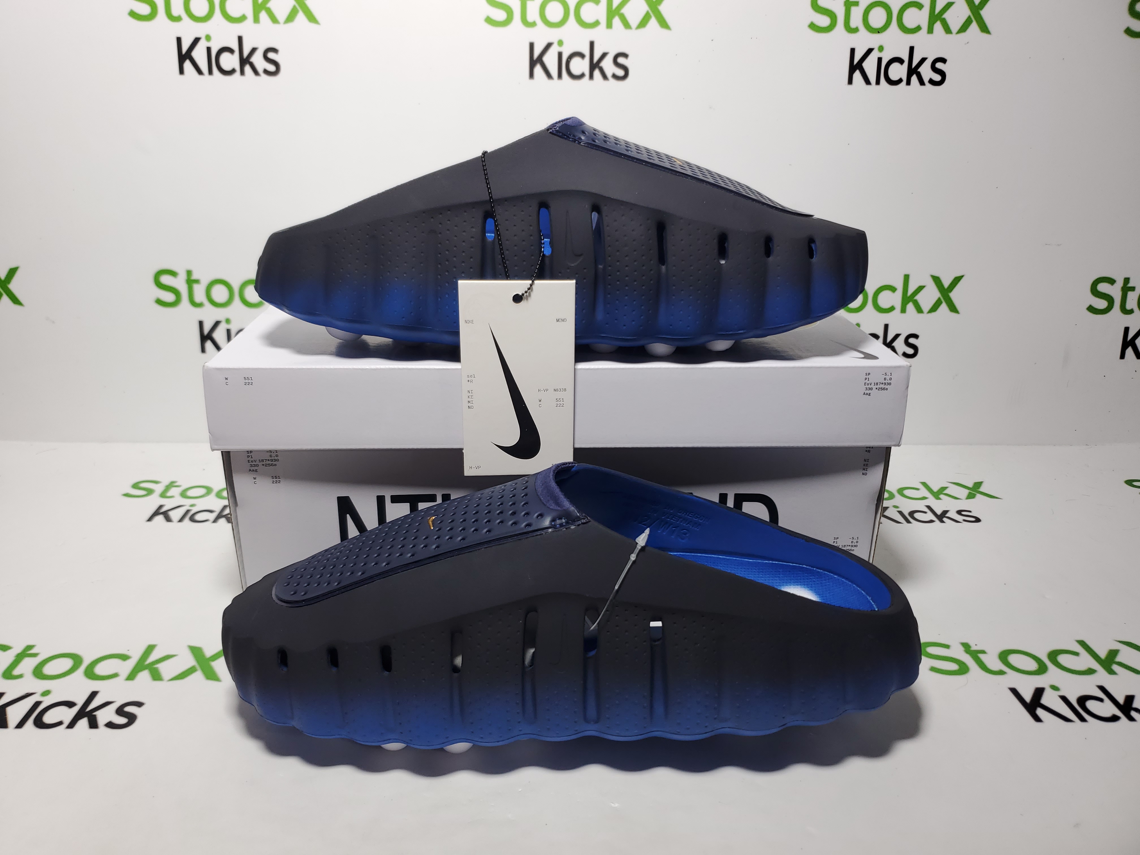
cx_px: 570
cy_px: 428
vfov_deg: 53.1
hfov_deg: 67.3
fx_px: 856
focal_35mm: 26
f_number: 1.5
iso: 50
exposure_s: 1/351
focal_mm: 4.3
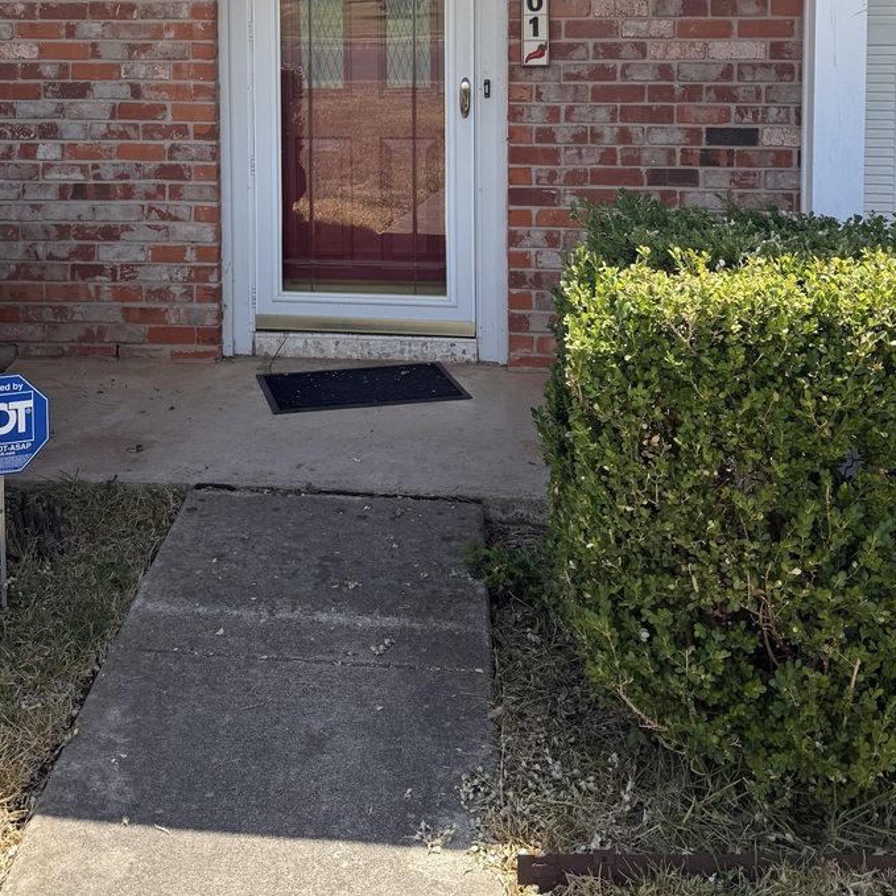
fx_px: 1318
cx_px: 326
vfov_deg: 35.0
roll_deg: -0.5
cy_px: 62
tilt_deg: -3.3
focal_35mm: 45
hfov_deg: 37.3
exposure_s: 1/2611
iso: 80
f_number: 1.78
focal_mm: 6.76
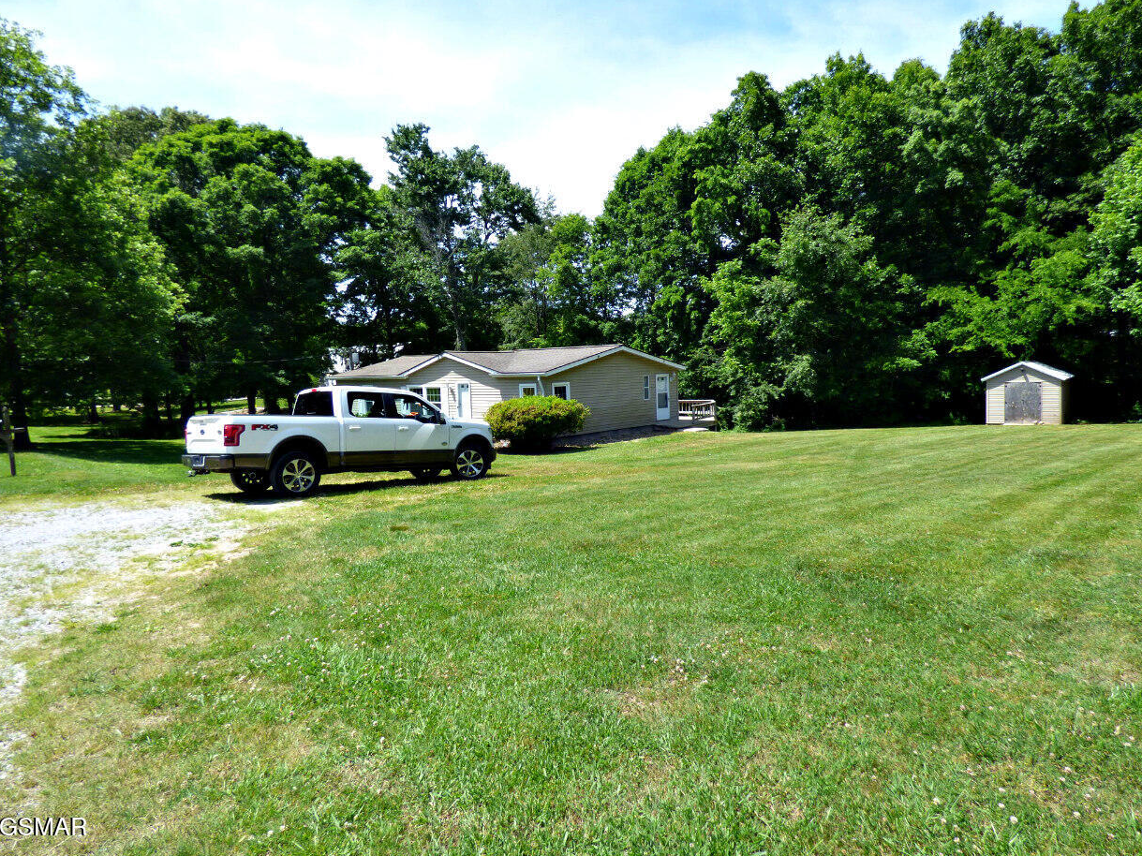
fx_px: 693
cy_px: 417
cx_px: 593
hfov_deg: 79.0
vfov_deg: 63.4
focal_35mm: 21
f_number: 2.8
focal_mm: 3.58
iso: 100
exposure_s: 1/800
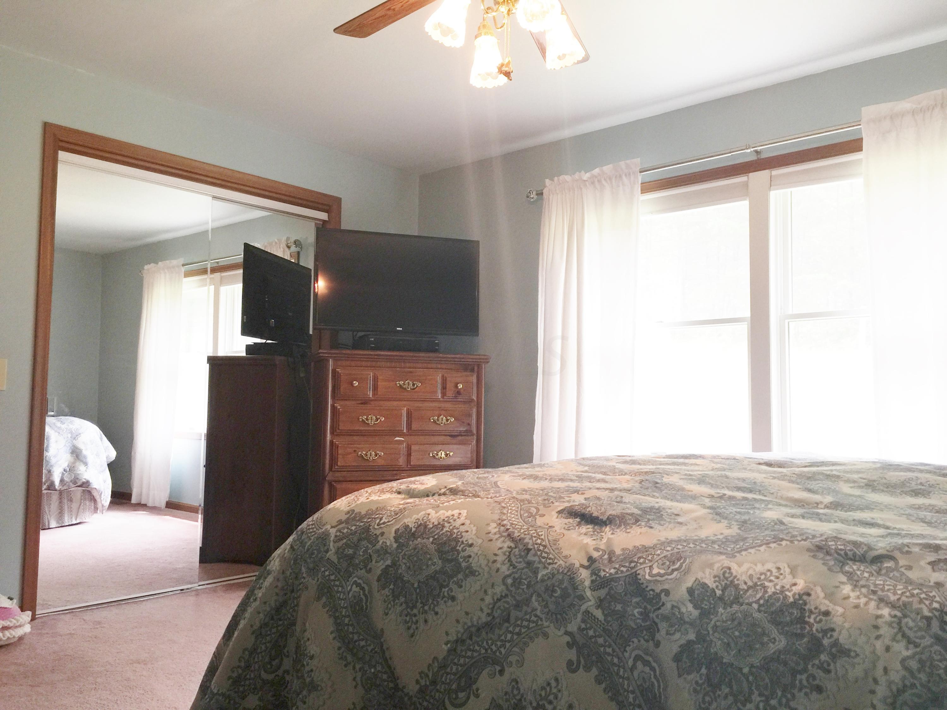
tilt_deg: +4.7
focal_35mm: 29
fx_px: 793
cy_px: 355
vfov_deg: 48.2
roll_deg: -1.2
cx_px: 474
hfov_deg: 61.7
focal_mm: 4.15
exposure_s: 1/40
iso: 32
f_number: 2.2
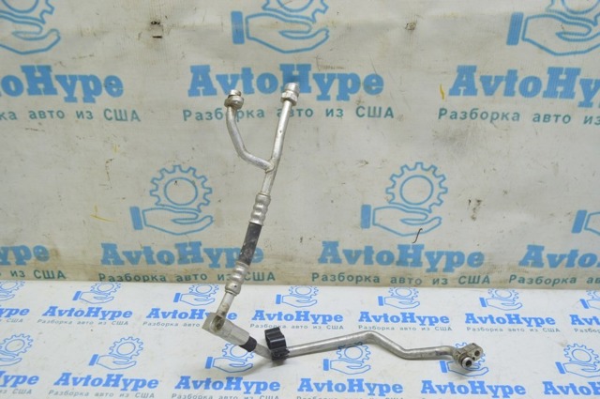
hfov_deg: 55.2
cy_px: 200
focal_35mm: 34
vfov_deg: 38.3
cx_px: 300
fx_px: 574
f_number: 5.6
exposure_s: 1/20
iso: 400
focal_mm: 23
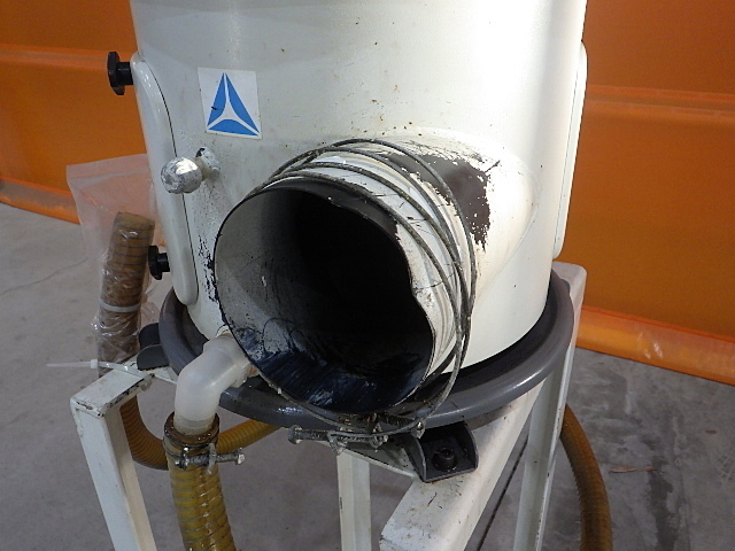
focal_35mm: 28
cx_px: 368
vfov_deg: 49.7
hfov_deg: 63.4
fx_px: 595
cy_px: 276
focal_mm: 5
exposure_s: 1/45
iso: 500
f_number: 3.5
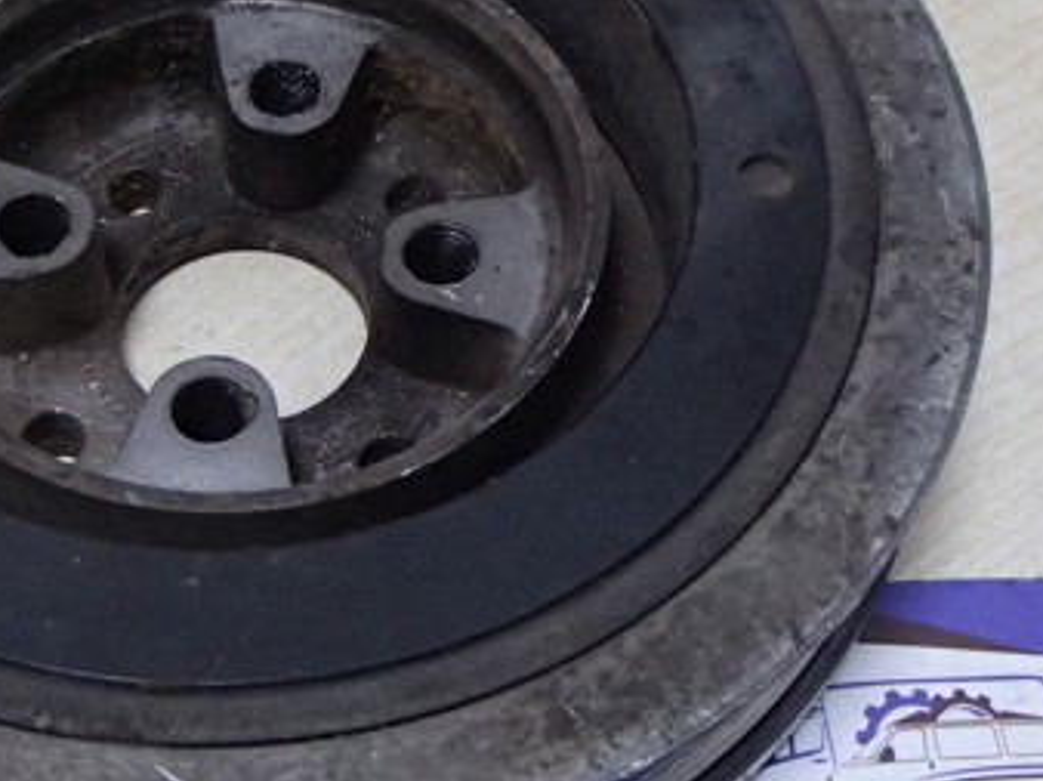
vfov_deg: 21.0
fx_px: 2108
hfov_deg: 27.7
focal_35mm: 70
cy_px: 363
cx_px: 426
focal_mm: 6.64
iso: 800
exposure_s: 1/40
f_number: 4.7
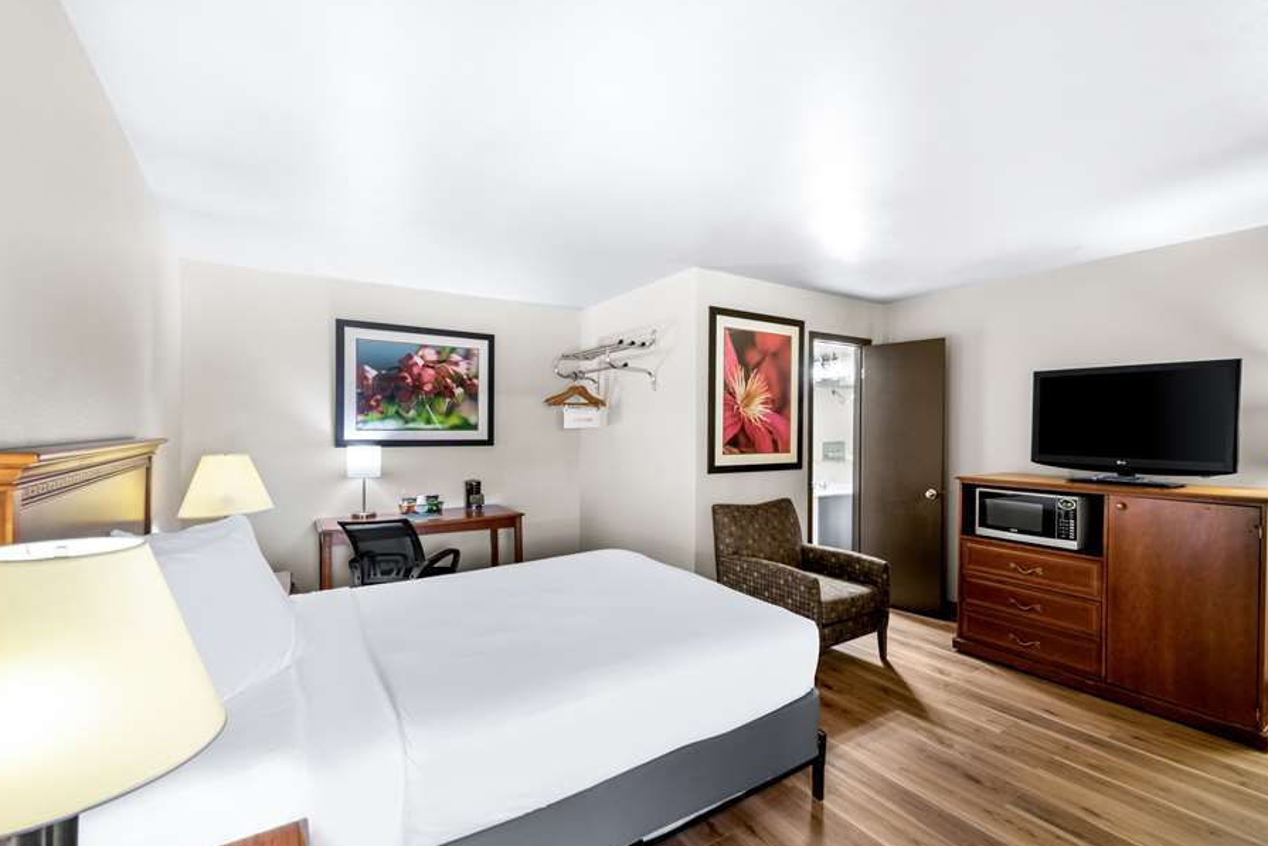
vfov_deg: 73.8
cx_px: 665
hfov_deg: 96.7
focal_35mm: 16
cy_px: 432
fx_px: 564
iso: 320
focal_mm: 14
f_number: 8
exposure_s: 1/1.25
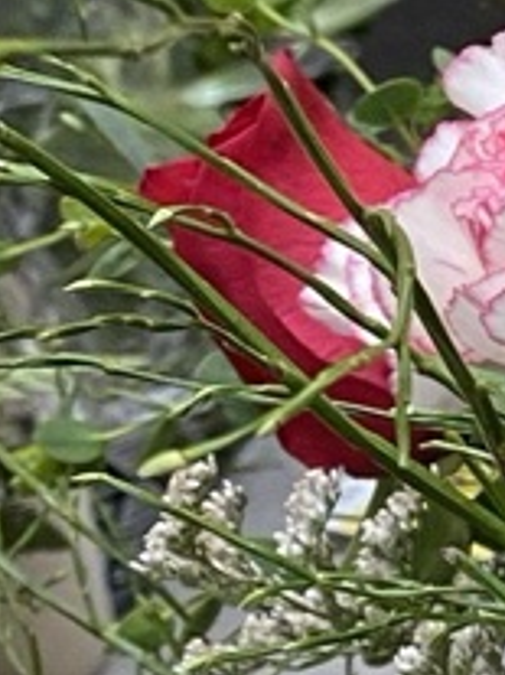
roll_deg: +0.8
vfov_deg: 9.8
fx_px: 3914
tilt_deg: -30.3
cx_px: 1531
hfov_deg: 6.7
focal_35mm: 201
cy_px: 545
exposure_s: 1/60
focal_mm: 4.25
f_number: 1.8
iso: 80
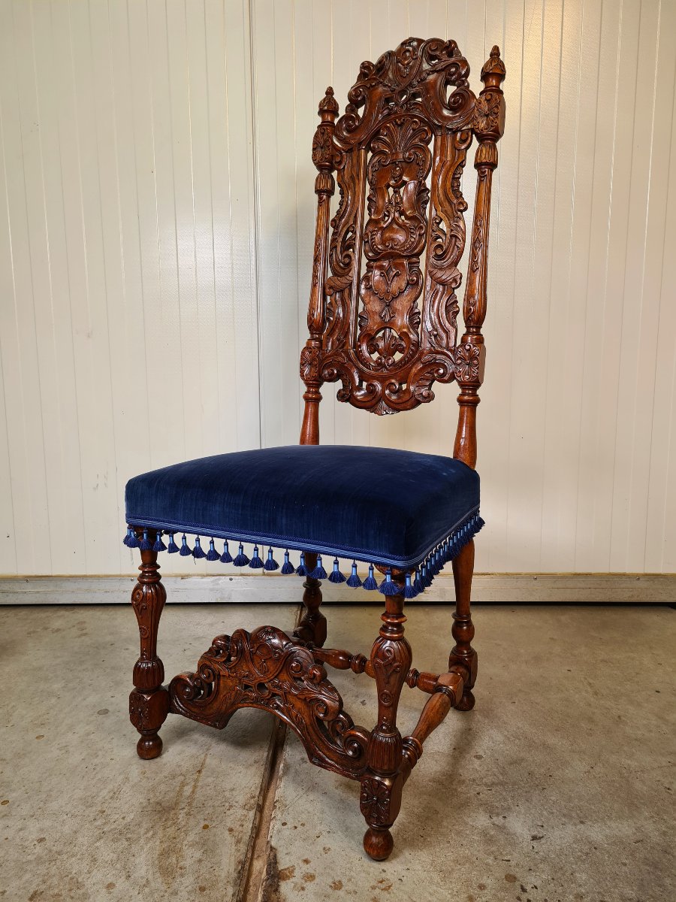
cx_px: 338
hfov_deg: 53.1
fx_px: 677
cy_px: 451
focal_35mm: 26
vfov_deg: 67.3
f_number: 1.8
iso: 64
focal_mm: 5.4
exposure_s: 1/50
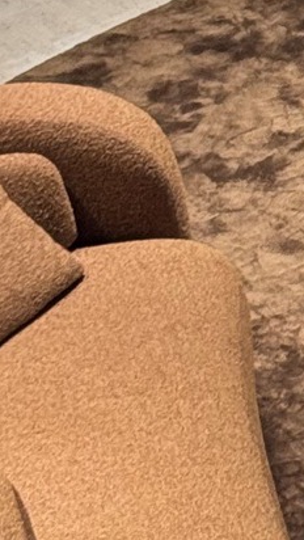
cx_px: 951
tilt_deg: -34.9
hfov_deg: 4.6
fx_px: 3637
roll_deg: +1.2
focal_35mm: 254
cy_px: 469
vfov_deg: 8.5
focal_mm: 6.76
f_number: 1.78
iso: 200
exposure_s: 1/33
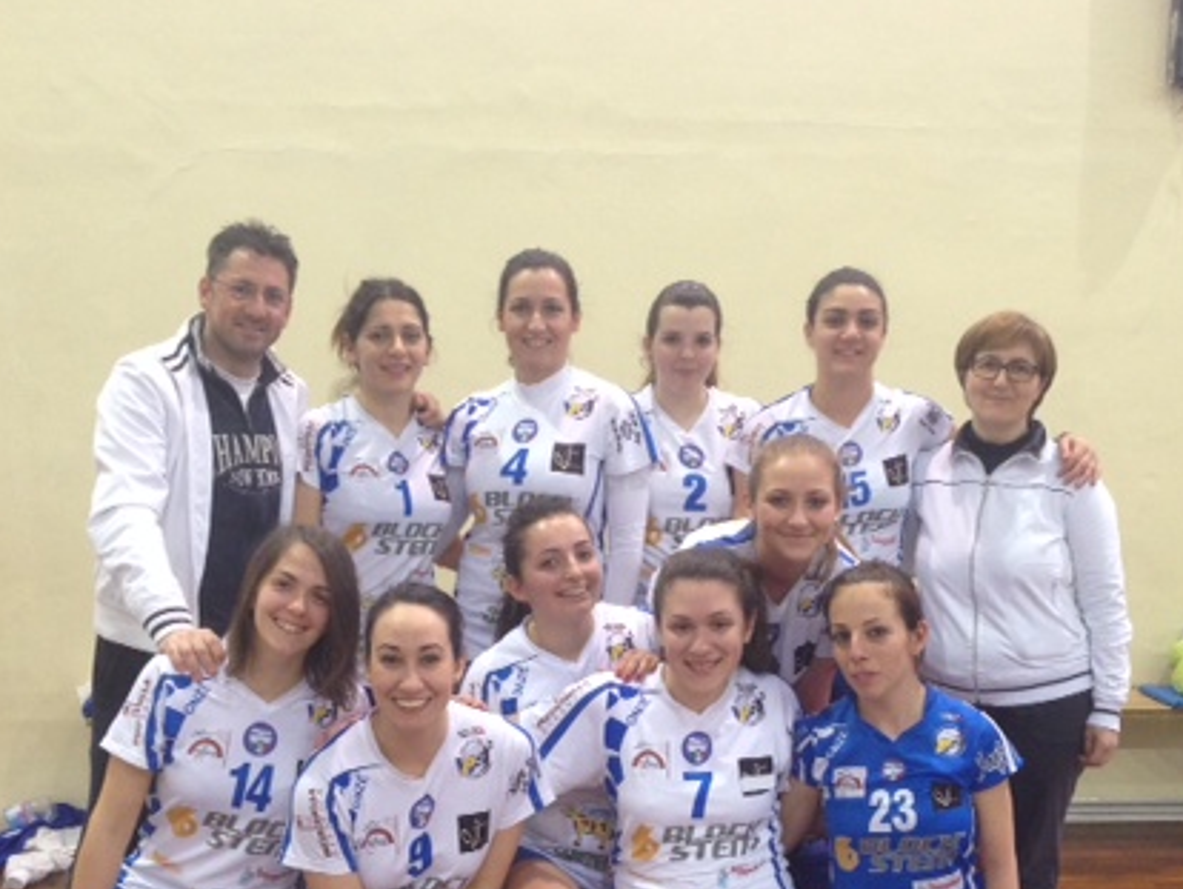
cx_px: 629
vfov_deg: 28.2
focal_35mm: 51
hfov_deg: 37.5
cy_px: 655
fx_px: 1744
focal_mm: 4.12
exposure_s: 1/20
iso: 125
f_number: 2.4
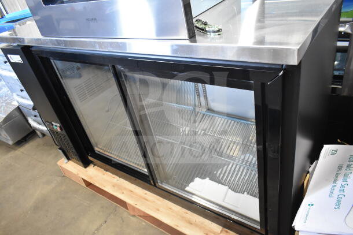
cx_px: 176
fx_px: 265
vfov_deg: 48.0
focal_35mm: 27
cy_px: 118
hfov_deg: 67.4
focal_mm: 18
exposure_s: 1/30
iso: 2500
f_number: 3.5
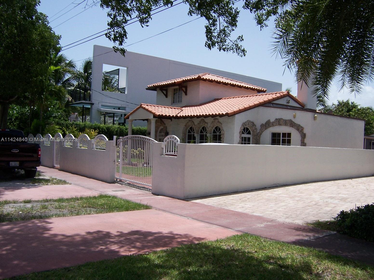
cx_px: 187
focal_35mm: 33
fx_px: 357
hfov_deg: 55.4
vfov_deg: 42.9
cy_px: 140
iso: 80
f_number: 4
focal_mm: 5.5
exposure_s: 1/1000
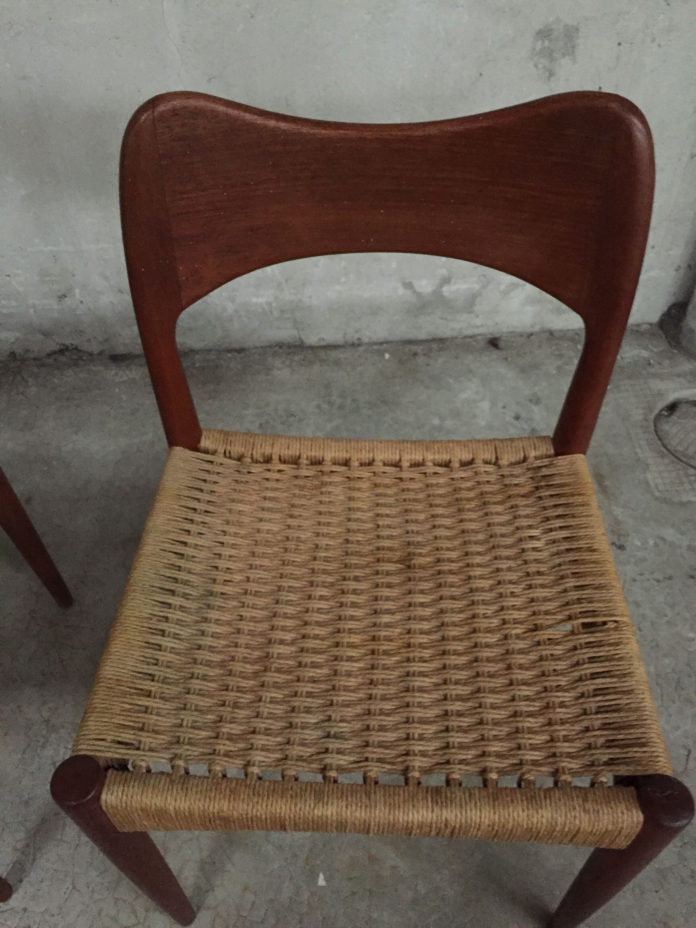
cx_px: 348
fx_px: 777
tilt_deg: -48.6
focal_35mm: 29
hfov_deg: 48.2
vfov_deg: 61.7
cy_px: 464
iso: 640
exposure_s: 1/17
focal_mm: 4.15
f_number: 2.2
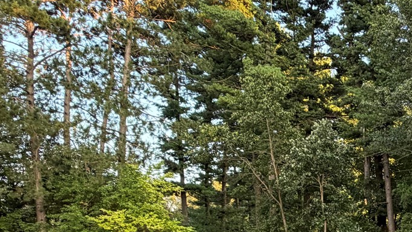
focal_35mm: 46
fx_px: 503
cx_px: 427
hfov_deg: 38.7
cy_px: 258
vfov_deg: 24.2
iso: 125
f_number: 2.2
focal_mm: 2.22
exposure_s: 1/121
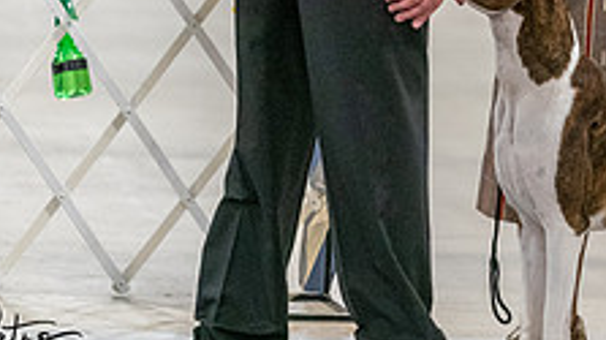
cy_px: -91
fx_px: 8750
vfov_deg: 2.2
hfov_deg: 4.0
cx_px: 614
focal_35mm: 545
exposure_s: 1/250
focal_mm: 200
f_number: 3.5
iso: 6400
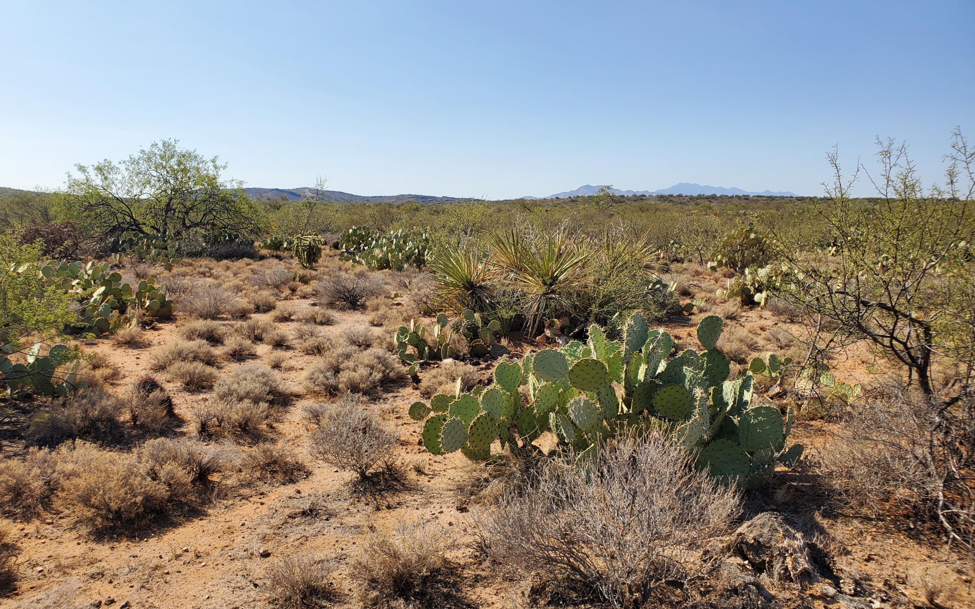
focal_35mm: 28
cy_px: 331
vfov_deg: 44.5
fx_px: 744
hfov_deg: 66.5
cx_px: 482
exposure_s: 1/1632
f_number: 2.4
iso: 50
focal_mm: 4.3
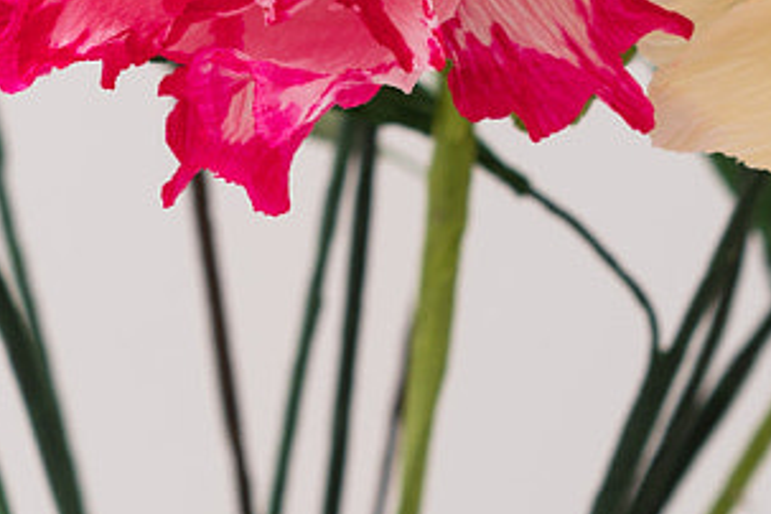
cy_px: -391
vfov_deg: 4.7
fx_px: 6210
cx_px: 387
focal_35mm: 290
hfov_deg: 7.1
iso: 100
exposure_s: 1/125
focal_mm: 55
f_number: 6.3
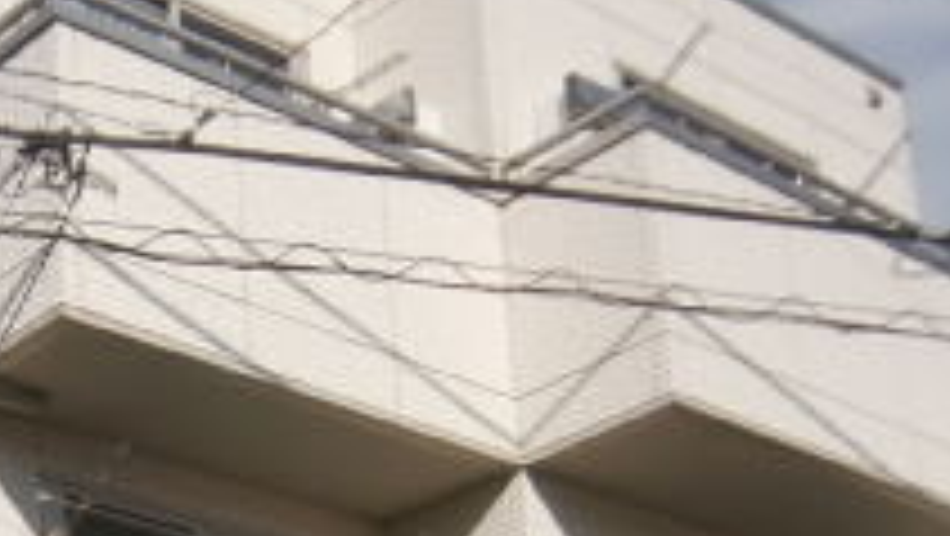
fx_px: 2168
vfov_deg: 13.5
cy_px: 725
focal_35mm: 86
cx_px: 23
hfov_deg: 23.8
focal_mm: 4.7
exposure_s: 1/1600
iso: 80
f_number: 2.8
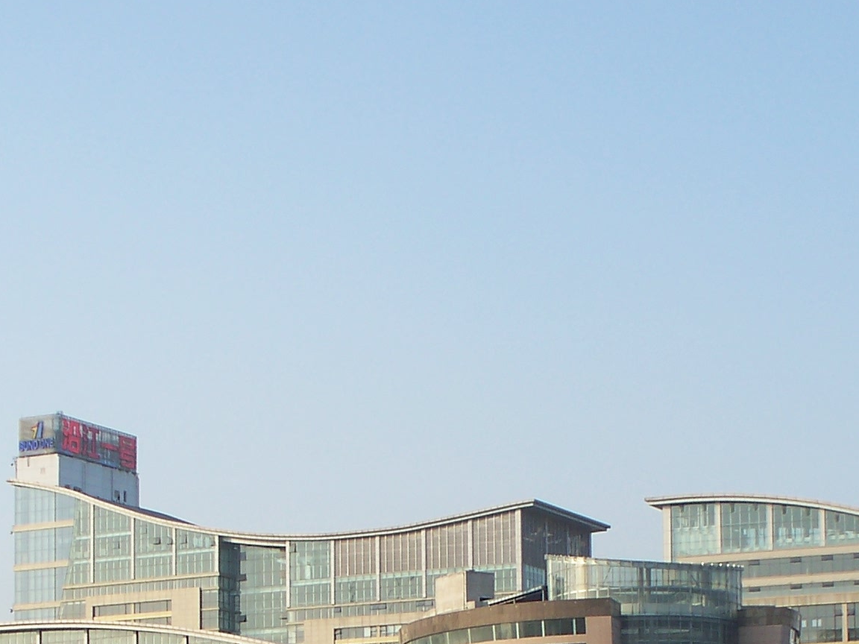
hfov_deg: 19.2
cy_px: 856
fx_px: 2531
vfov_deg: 13.9
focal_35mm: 102
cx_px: 532
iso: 80
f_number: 2.8
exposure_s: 1/640
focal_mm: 7.54
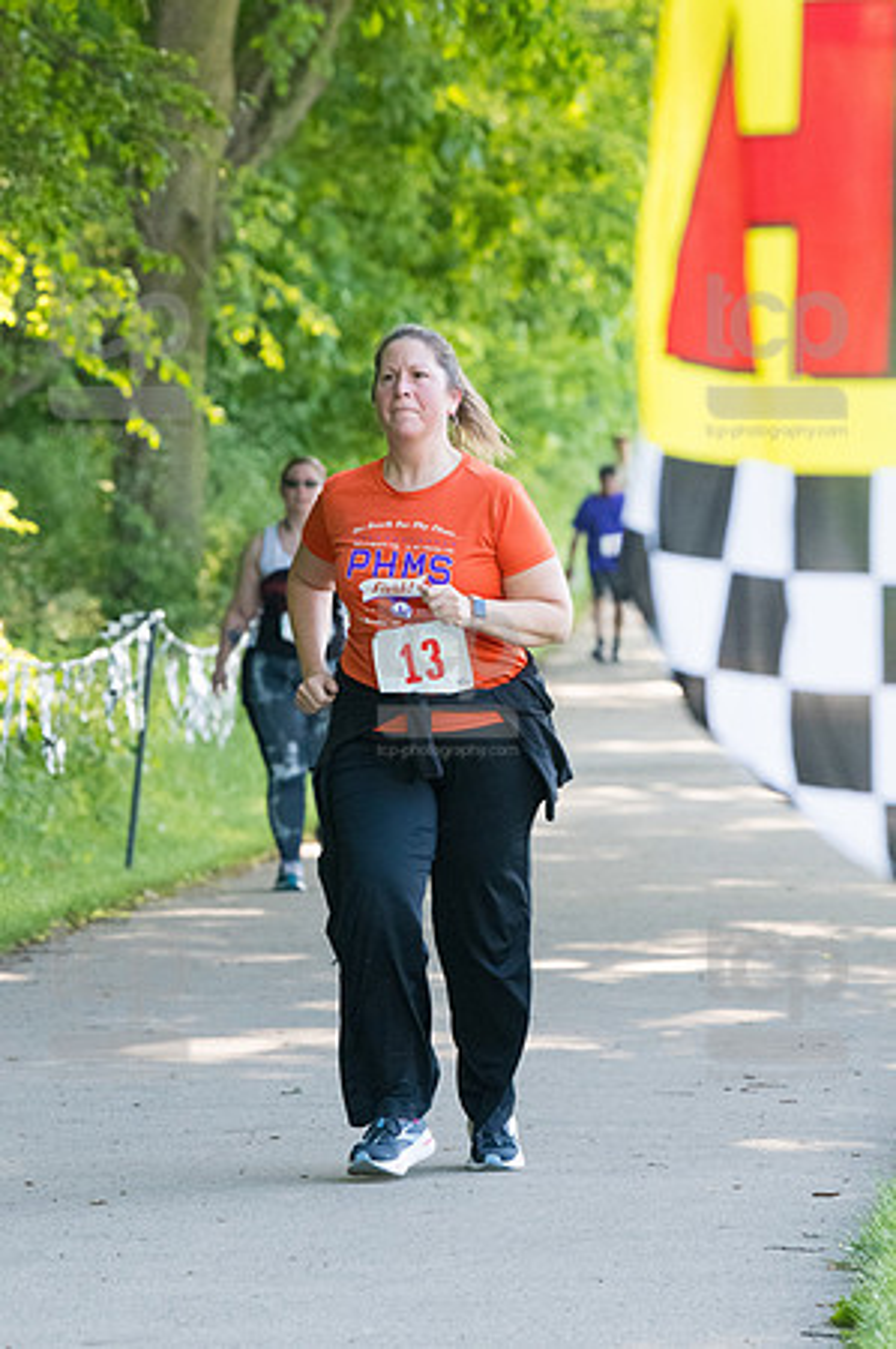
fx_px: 10103
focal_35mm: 270
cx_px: 448
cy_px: 674
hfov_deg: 5.1
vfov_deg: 7.6
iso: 3200
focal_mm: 180
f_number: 5.6
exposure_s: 1/1250
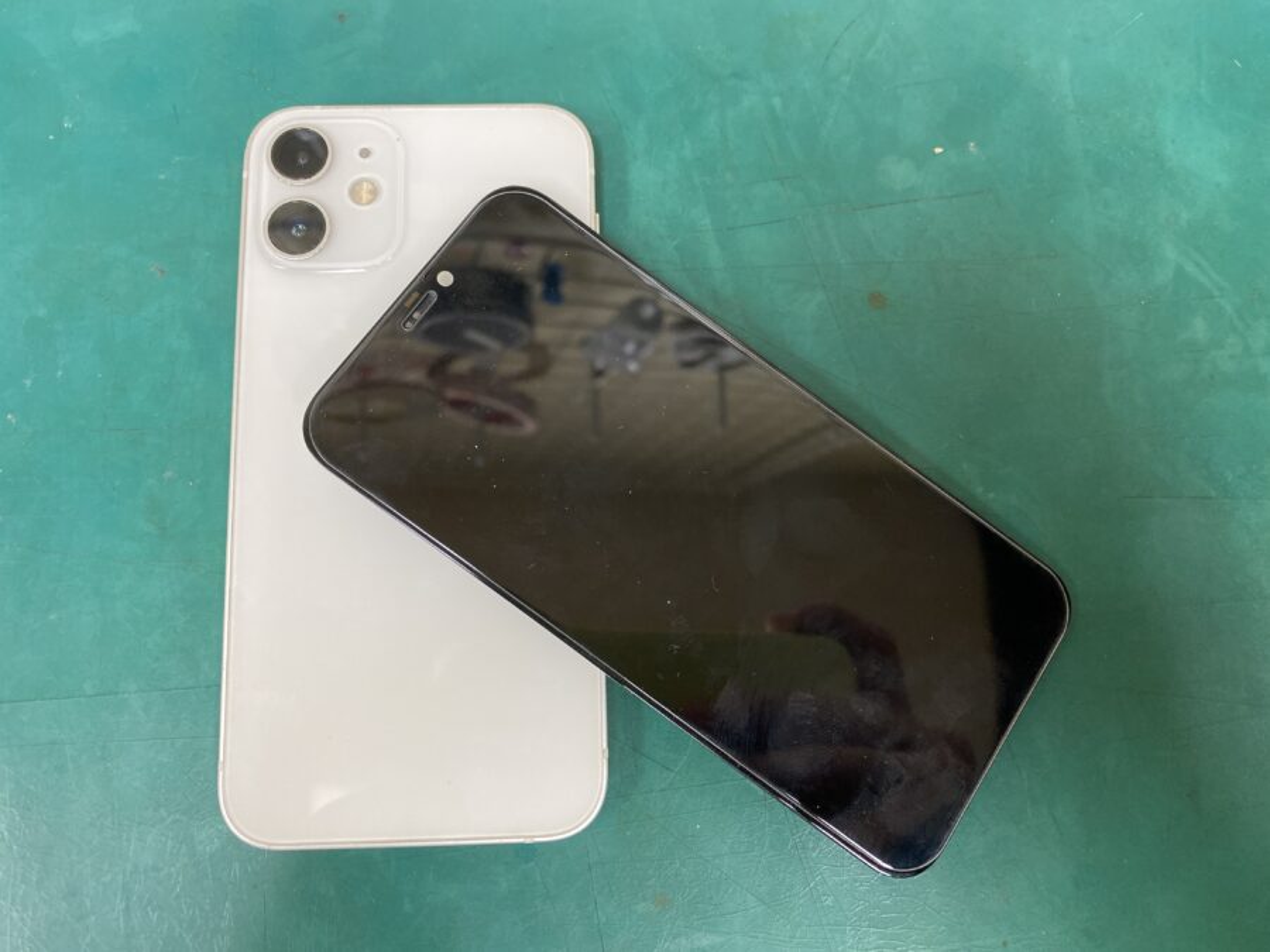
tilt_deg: -80.0
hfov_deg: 67.3
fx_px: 954
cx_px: 635
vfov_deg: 53.1
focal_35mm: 26
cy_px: 476
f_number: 1.8
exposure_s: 1/100
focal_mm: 4.25
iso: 125
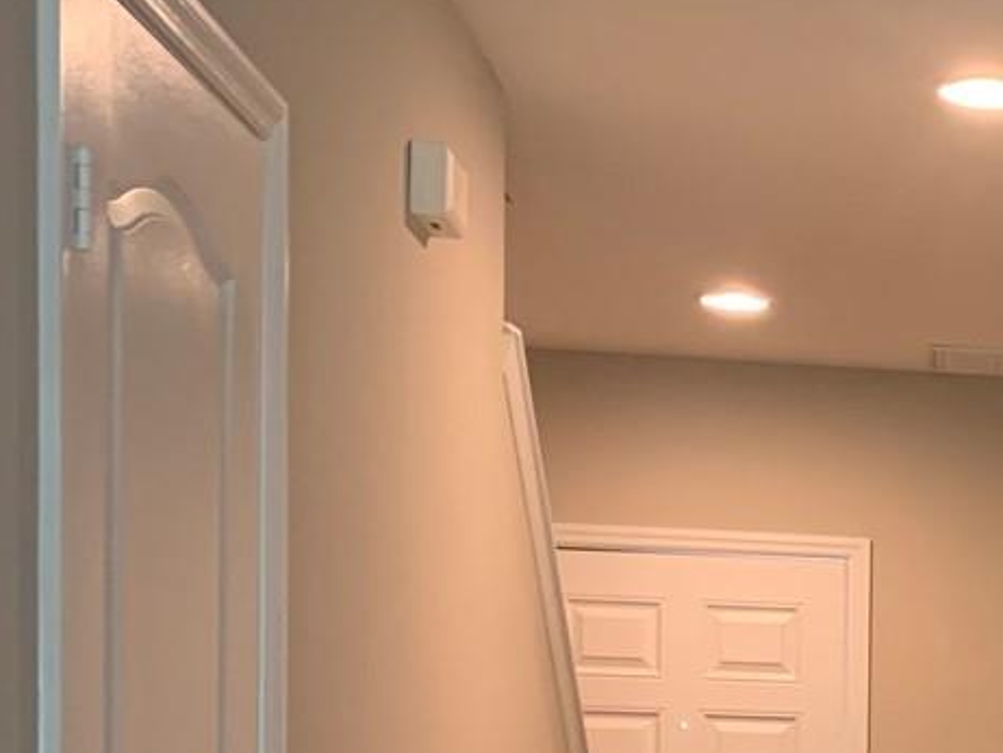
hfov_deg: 19.3
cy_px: 940
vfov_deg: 15.7
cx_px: 1455
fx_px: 2609
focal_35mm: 90
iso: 250
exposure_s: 1/60
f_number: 1.8
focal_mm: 4.25
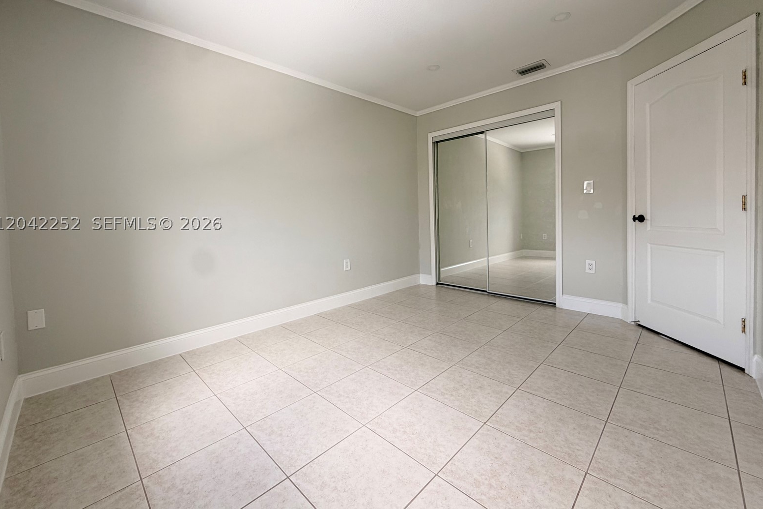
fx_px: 318
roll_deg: +1.6
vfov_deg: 77.0
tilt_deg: -2.3
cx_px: 372
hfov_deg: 100.4
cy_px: 223
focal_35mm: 15
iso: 50
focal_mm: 2.22
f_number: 2.2
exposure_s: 1/121
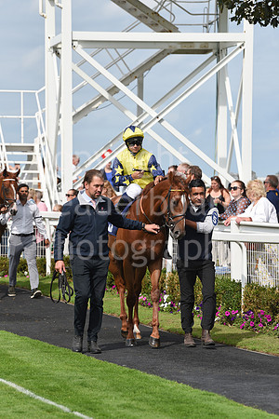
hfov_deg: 8.1
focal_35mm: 170
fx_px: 1976
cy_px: 210
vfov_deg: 12.1
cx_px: 140
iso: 400
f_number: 5.6
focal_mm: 170
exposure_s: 1/2500
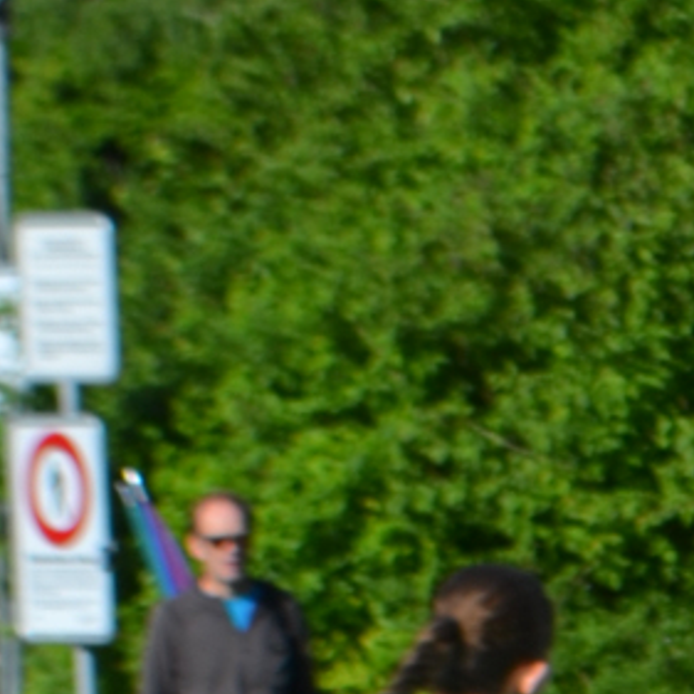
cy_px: 551
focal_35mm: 511
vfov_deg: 3.4
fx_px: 11593
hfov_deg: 3.4
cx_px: 1192
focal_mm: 55
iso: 100
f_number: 8
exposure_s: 1/250
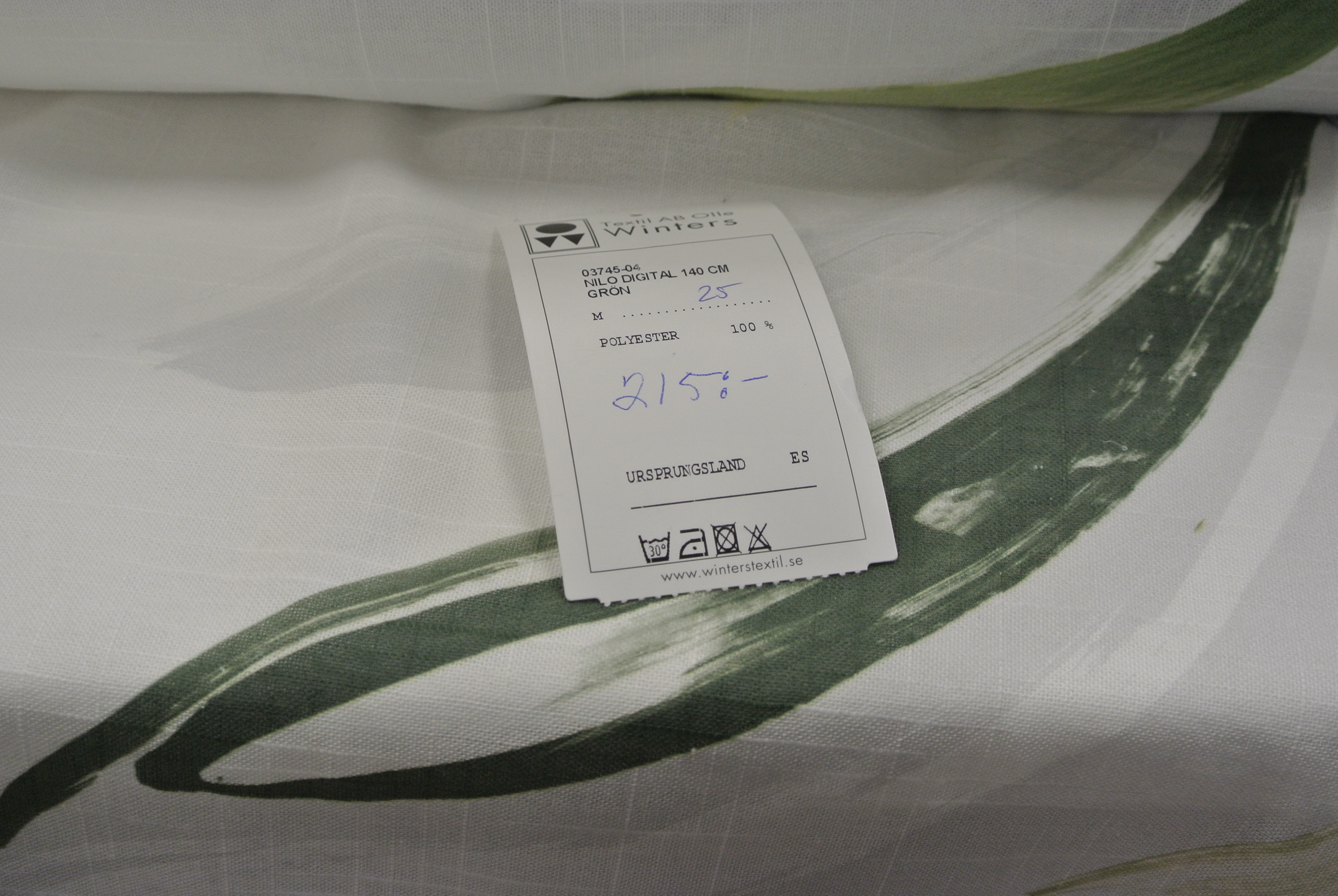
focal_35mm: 51
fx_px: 1898
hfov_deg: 38.8
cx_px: 669
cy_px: 448
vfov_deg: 26.6
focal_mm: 18.9
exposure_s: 1/125
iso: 360
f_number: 4.8
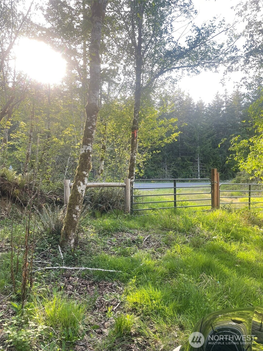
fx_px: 263
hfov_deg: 53.1
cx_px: 132
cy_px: 176
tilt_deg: -0.8
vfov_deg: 67.3
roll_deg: +0.3
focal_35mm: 26
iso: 32
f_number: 1.6
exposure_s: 1/168
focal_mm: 4.2
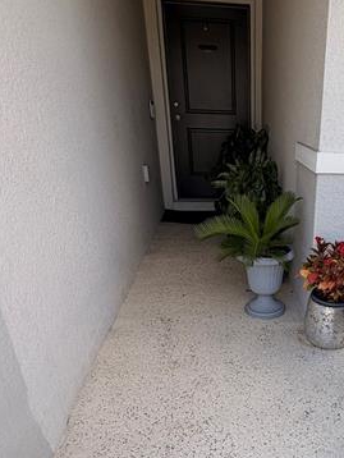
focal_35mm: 30
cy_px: 304
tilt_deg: -22.6
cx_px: 283
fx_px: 397
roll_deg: +0.1
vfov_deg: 58.6
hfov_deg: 44.2
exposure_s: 1/502
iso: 50
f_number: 2.2
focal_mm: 2.22
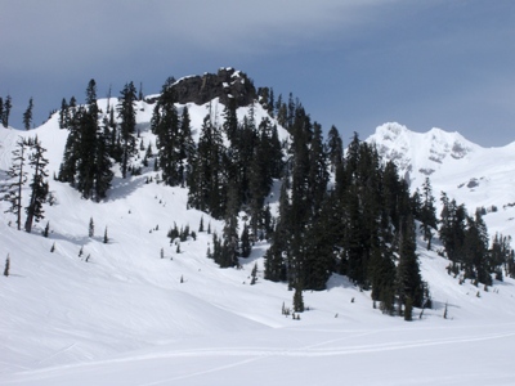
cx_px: 258
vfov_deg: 22.9
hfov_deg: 30.3
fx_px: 952
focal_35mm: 64
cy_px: 193
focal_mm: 11.2
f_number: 7.3
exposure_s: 1/575
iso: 64
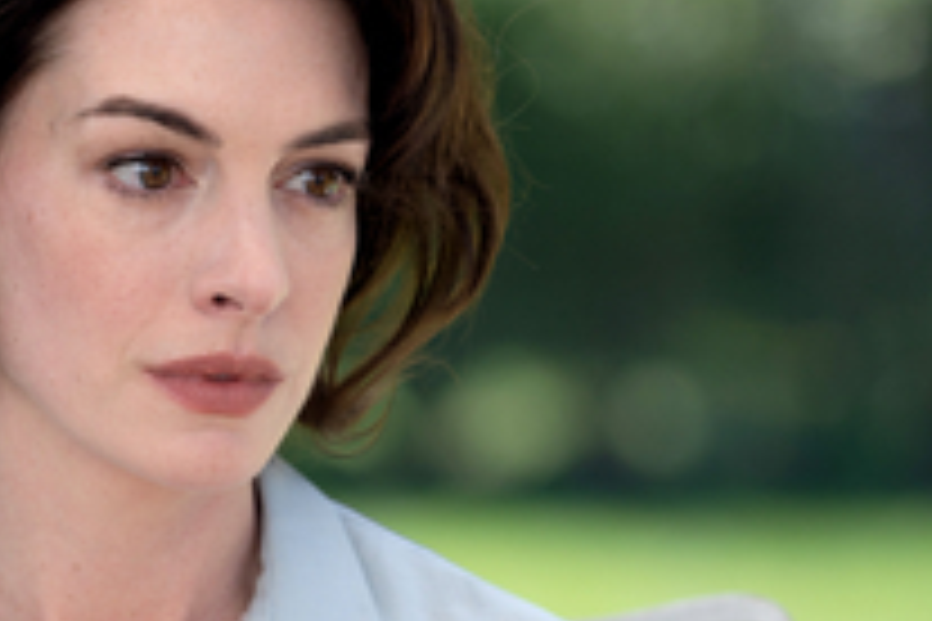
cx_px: -59
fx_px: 8983
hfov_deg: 5.9
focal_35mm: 347
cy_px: 374
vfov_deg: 4.0
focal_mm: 150
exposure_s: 1/125
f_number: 3.5
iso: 100
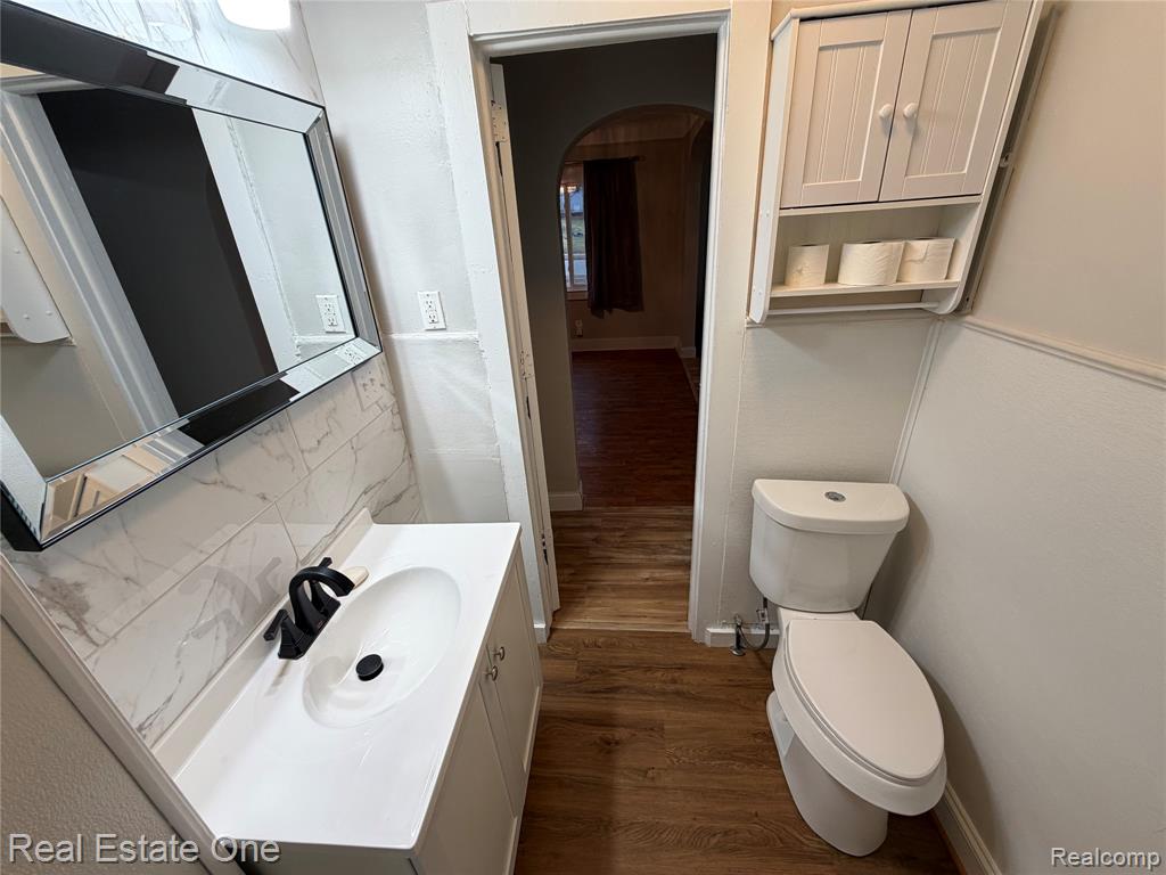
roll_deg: +3.1
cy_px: 438
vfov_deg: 85.7
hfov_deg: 102.1
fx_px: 472
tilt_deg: -25.0
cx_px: 583
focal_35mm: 14
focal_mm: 2.22
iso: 80
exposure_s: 1/120
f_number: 2.2
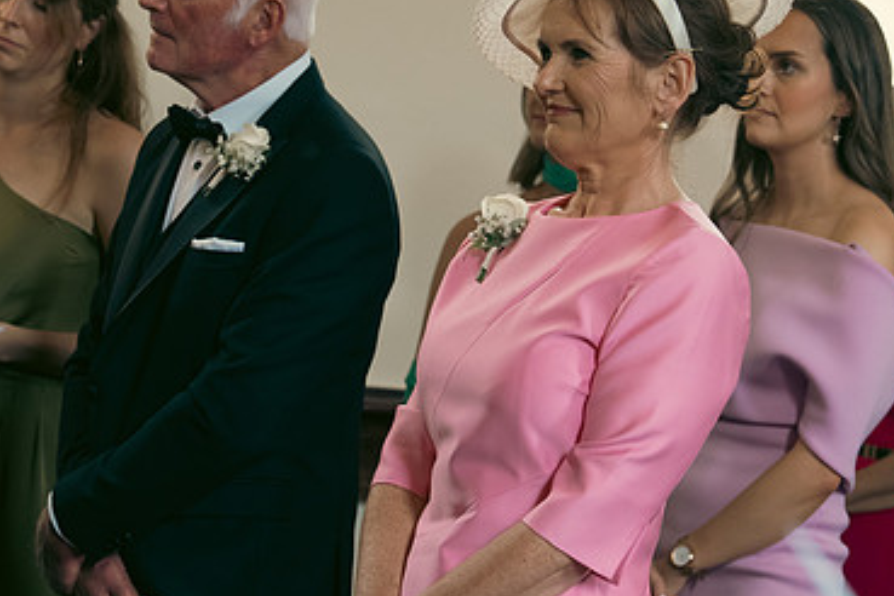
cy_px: 241
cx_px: 489
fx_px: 4097
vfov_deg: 8.3
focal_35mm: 165
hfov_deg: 12.5
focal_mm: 70
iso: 1600
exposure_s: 1/200
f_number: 3.5
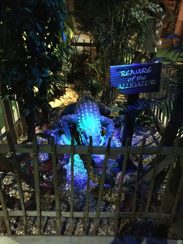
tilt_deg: -30.6
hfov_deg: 48.2
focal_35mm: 29
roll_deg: -2.4
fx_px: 204
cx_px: 92
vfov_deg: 61.7
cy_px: 122
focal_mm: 4.15
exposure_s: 1/17
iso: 2000
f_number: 2.2
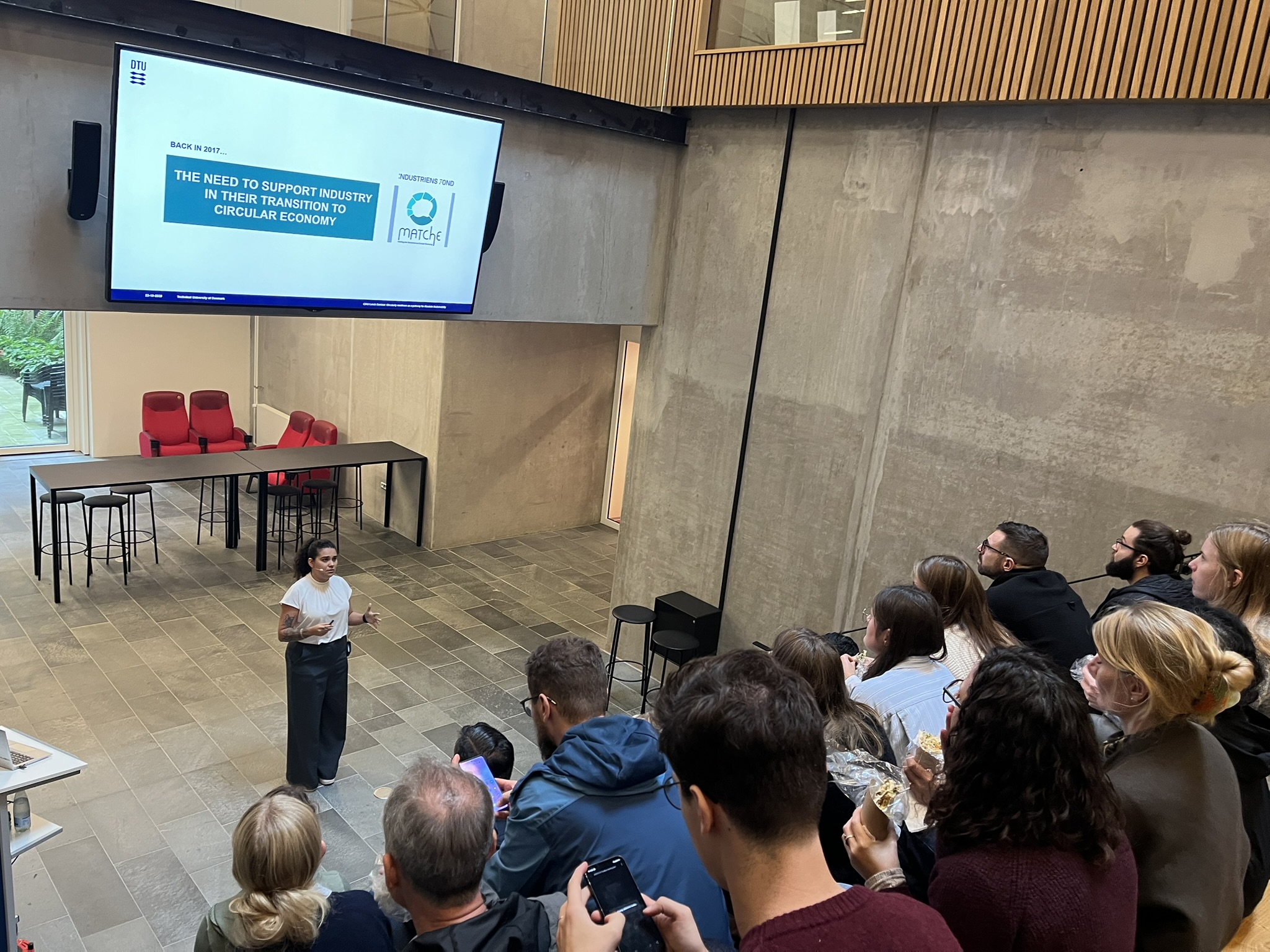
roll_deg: -6.7
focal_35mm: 26
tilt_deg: -15.1
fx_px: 954
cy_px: 476
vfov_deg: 53.1
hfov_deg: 67.3
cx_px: 635
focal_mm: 5.1
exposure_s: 1/50
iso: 160
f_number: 1.6
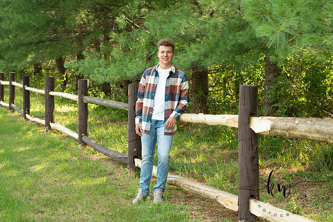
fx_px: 648
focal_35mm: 70
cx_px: 166
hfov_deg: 28.8
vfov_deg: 19.5
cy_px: 111
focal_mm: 70
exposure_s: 1/200
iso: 400
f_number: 5
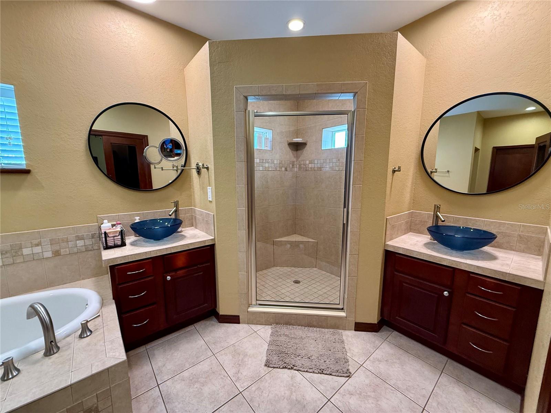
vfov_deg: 85.7
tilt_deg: -7.5
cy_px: 206
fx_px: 223
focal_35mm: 14
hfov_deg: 102.1
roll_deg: -0.3
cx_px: 276
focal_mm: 2.22
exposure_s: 1/60
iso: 400
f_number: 2.2
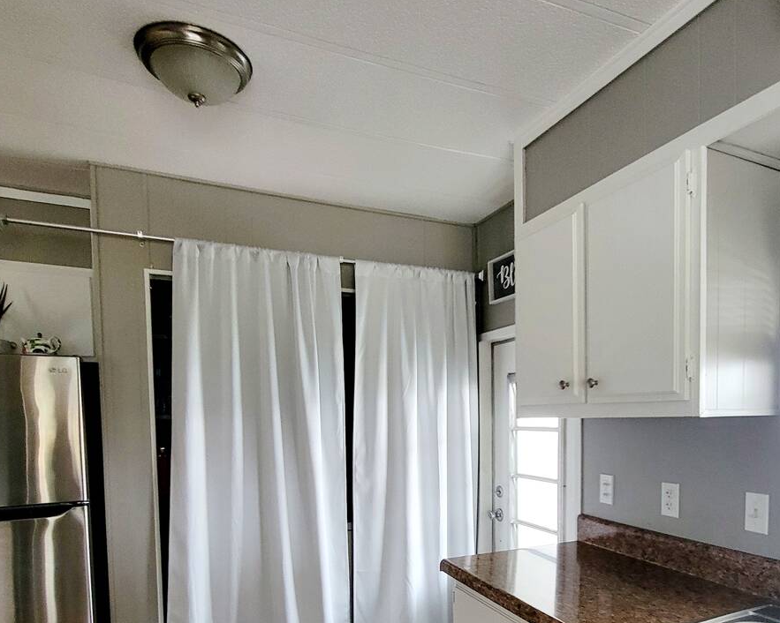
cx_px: 472
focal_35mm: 23
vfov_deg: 58.7
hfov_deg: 71.8
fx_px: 531
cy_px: 439
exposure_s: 1/40
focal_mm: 2.2
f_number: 2.2
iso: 400
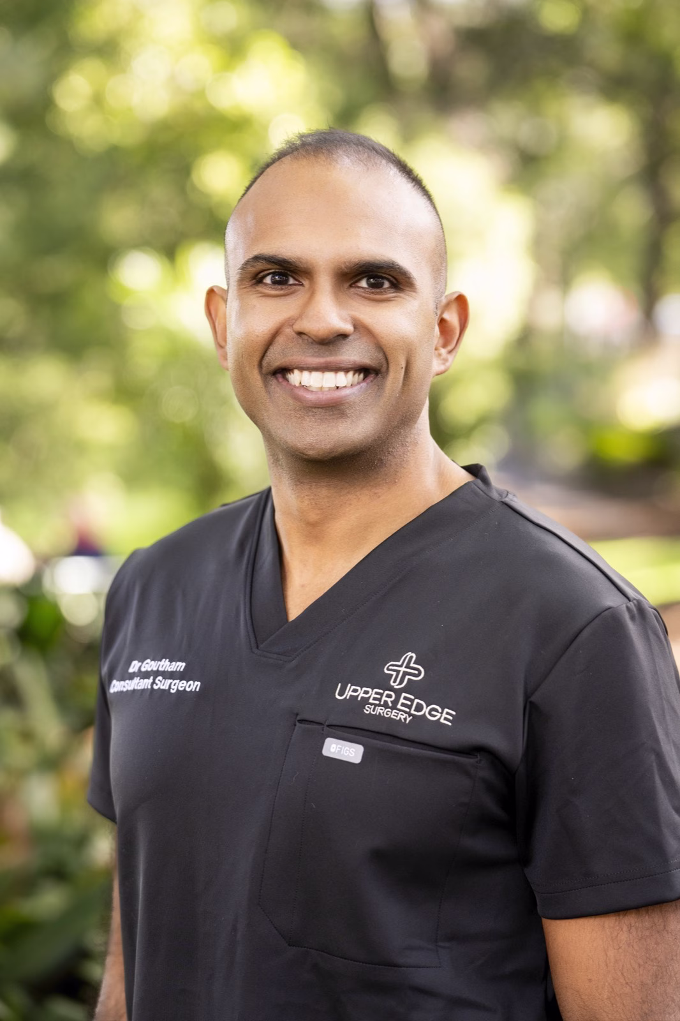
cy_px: 510
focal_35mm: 100
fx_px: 2834
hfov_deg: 13.7
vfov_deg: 20.4
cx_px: 340
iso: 800
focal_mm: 100
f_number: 3.5
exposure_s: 1/250
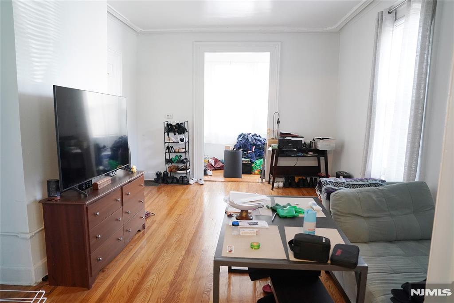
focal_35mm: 24
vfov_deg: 53.1
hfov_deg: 73.8
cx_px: 227
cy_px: 152
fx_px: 303
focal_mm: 24
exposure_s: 1/125
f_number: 5
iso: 5000
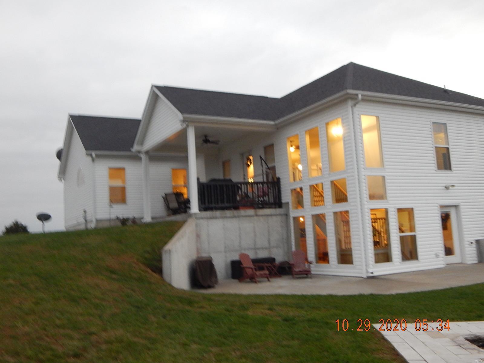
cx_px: 242
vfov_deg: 41.8
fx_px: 475
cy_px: 182
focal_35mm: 34
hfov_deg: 54.0
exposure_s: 1/10
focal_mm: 6.1
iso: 400
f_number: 3.3
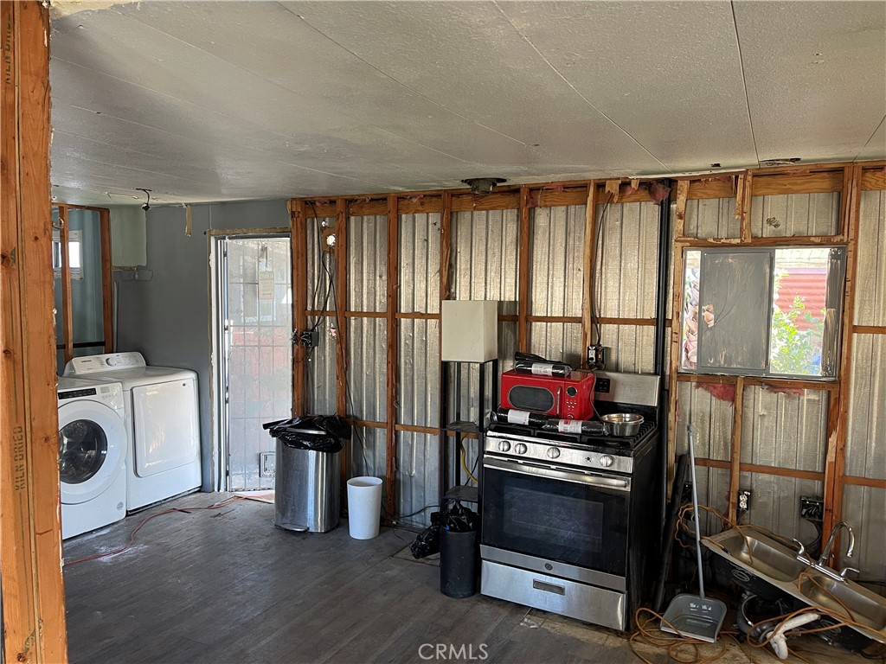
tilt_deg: -4.5
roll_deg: +0.8
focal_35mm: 25
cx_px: 443
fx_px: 640
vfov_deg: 54.9
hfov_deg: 69.4
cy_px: 332
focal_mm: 5.1
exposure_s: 1/60
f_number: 1.6
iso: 125
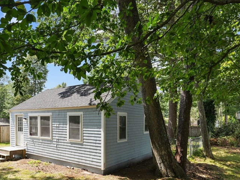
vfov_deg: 51.6
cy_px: 126
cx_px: 87
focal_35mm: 26
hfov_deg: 66.1
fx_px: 180
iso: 320
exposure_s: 1/50
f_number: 9
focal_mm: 17
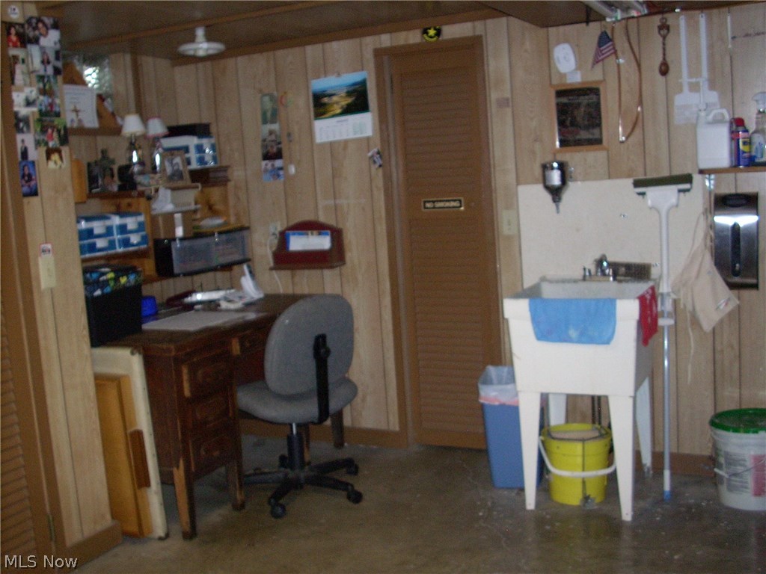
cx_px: 383
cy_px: 287
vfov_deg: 38.7
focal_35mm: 37
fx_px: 819
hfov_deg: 50.1
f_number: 2.8
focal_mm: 6.2
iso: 200
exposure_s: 1/60
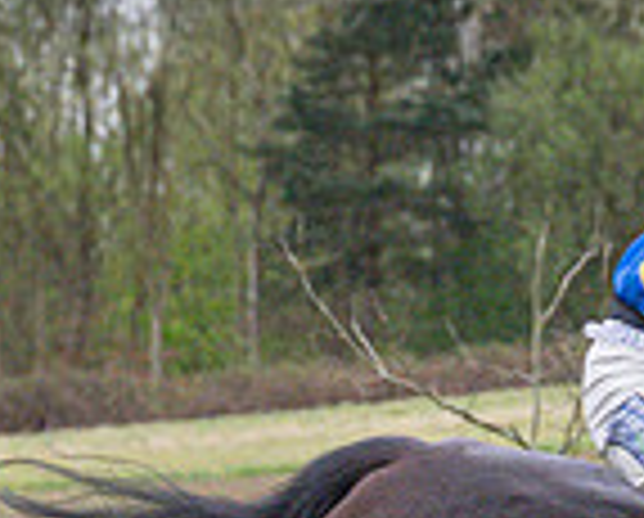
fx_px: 11001
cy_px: 805
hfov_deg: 3.3
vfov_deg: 2.7
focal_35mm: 576
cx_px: 817
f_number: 4
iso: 1600
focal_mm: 70
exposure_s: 1/1000
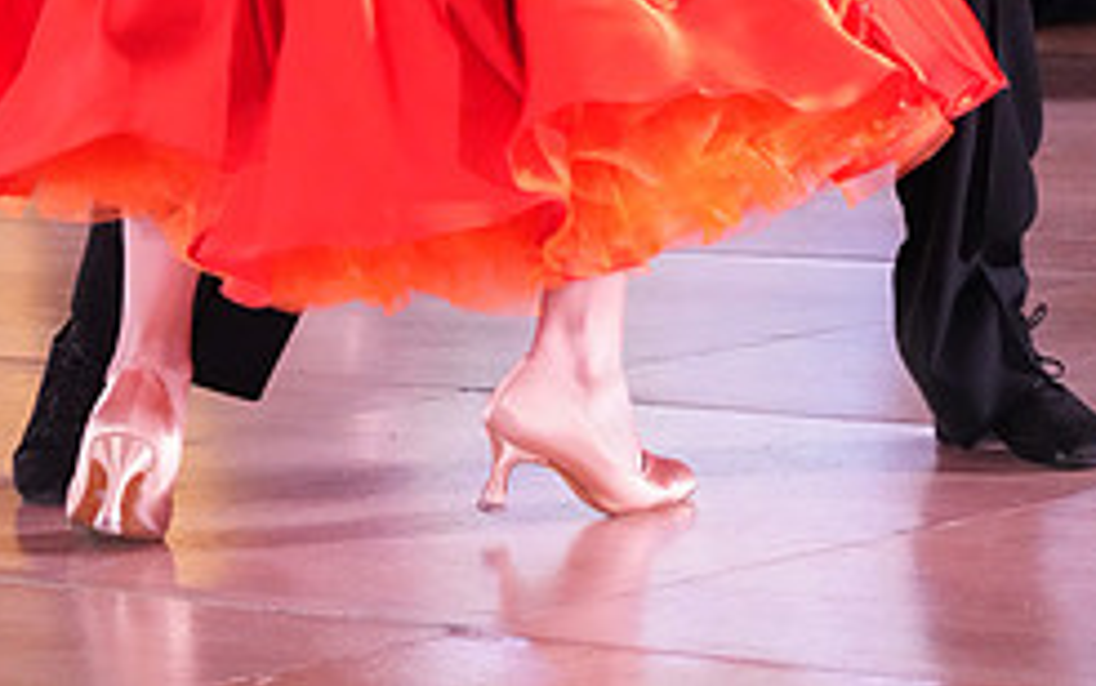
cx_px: 599
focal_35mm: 252
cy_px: -601
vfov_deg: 5.1
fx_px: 7531
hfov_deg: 8.3
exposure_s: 1/400
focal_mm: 105
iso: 8000
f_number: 5
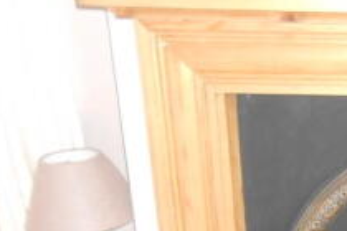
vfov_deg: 17.4
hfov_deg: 24.3
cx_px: 422
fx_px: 723
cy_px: 276
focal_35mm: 75
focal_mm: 4.6
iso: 800
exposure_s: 1/25
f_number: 3.5
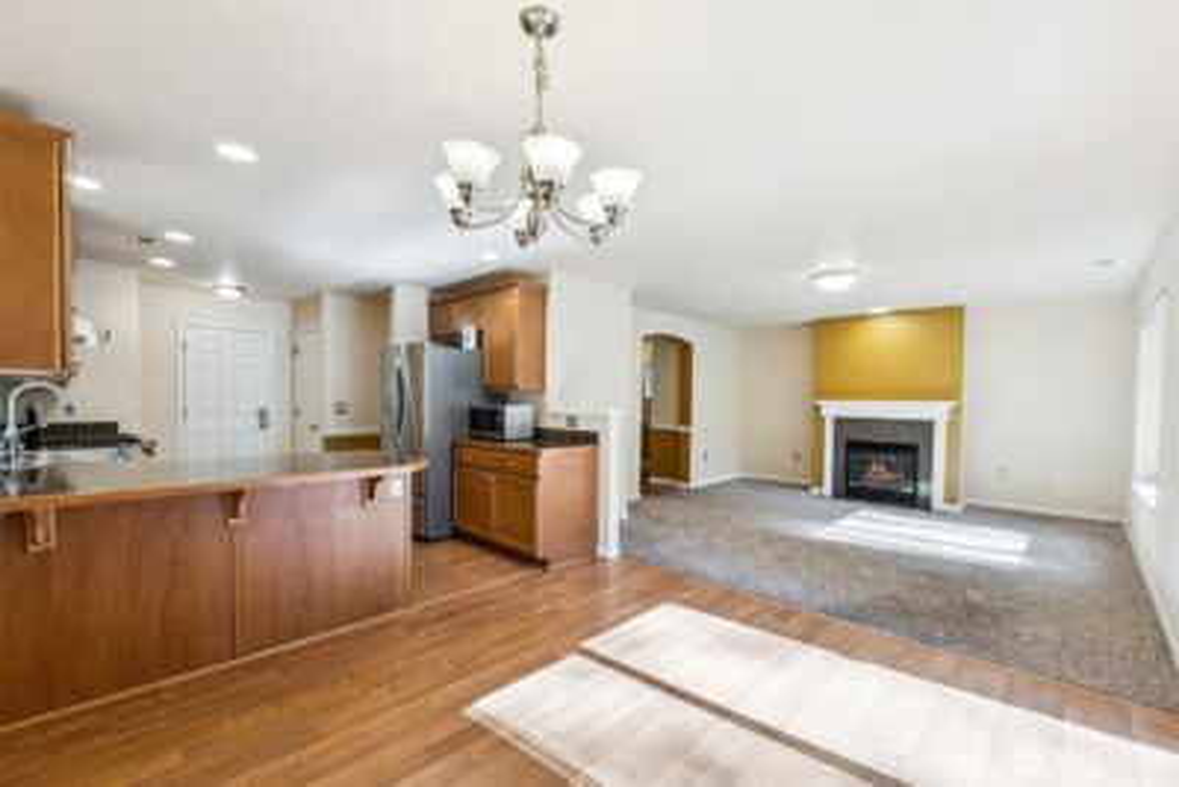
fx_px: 491
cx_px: 590
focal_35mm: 15
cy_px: 394
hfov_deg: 100.4
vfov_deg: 77.4
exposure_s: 1/10
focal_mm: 10
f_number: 9
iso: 250
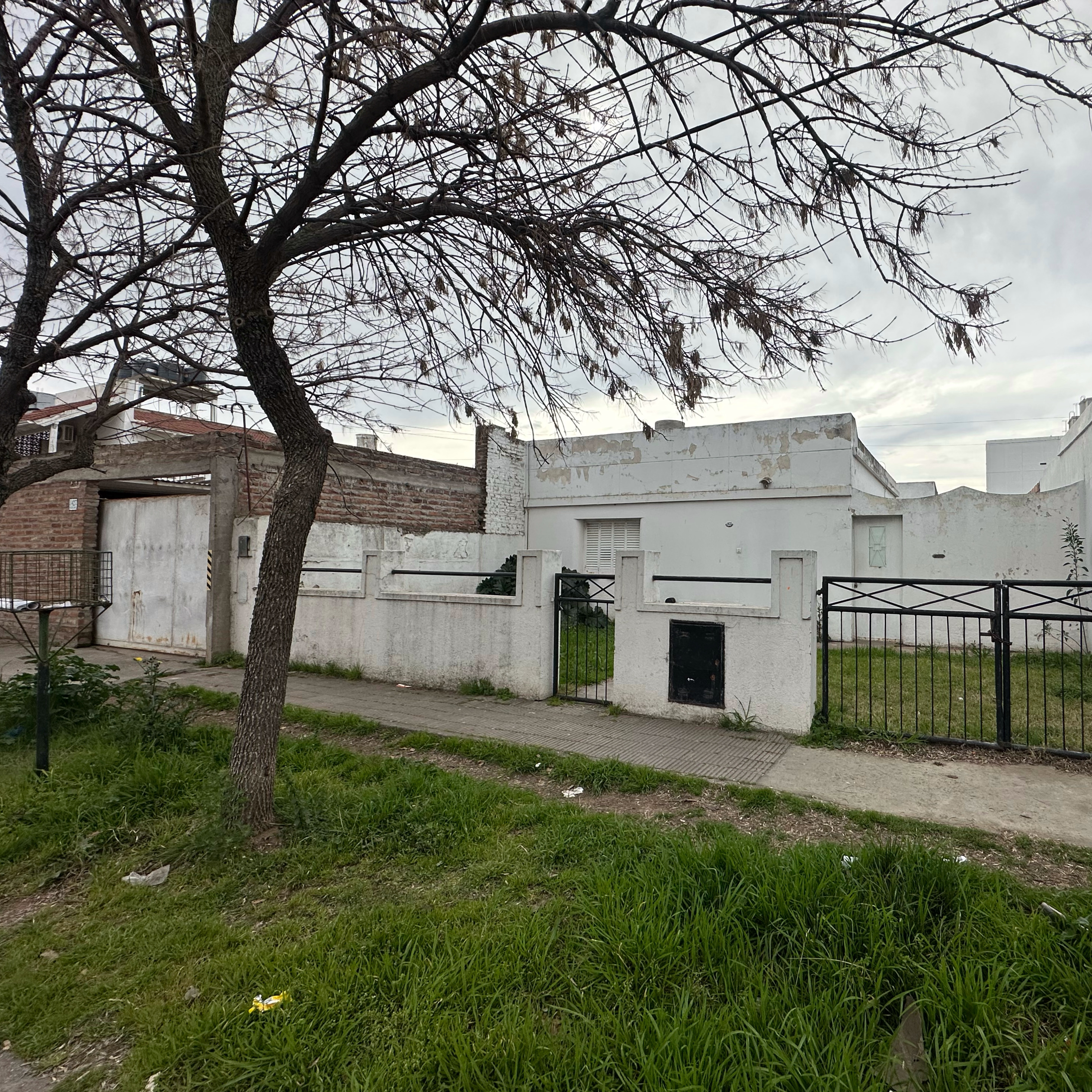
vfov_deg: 84.0
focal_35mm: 17
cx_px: 695
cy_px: 560
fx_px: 607
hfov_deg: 82.1
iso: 40
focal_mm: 2.22
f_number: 2.2
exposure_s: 1/2092
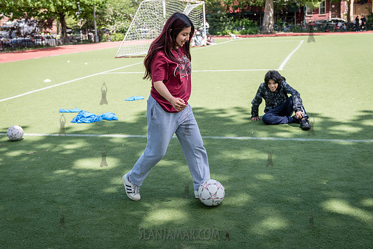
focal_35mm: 46
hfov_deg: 42.8
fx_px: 475
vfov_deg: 29.3
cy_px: 124
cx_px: 186
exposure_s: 1/400
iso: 200
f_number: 3.5
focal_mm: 44
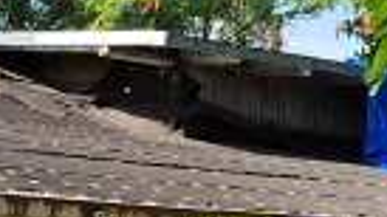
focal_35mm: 146
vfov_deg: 8.2
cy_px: 316
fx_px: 1498
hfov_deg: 14.4
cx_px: -25
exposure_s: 1/886
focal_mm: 5.4
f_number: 1.8
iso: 25
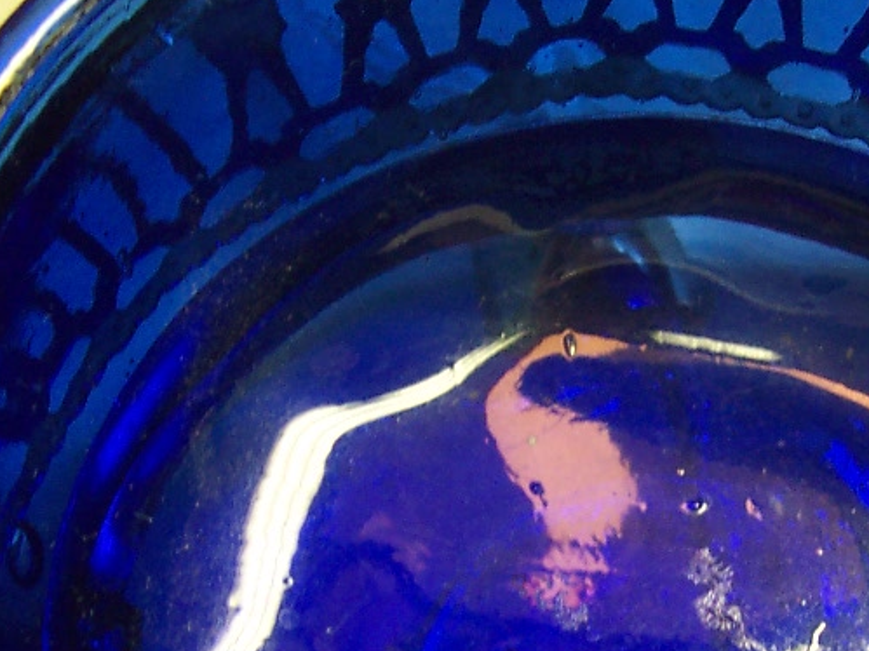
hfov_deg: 21.9
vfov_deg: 16.4
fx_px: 2234
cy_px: 550
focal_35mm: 89
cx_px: 606
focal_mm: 5.6
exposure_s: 1/30
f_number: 2.8
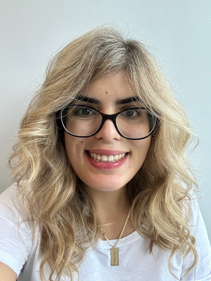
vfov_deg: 60.0
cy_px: 140
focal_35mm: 30
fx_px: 244
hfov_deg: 46.8
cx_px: 106
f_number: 1.9
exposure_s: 1/60
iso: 64
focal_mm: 2.69
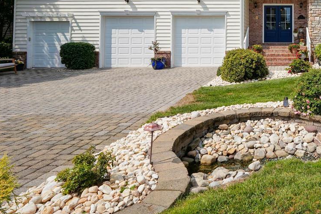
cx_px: 291
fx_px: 259
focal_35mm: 29
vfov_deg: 42.3
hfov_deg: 55.0
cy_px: 33
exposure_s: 1/250
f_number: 8
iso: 100
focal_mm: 10
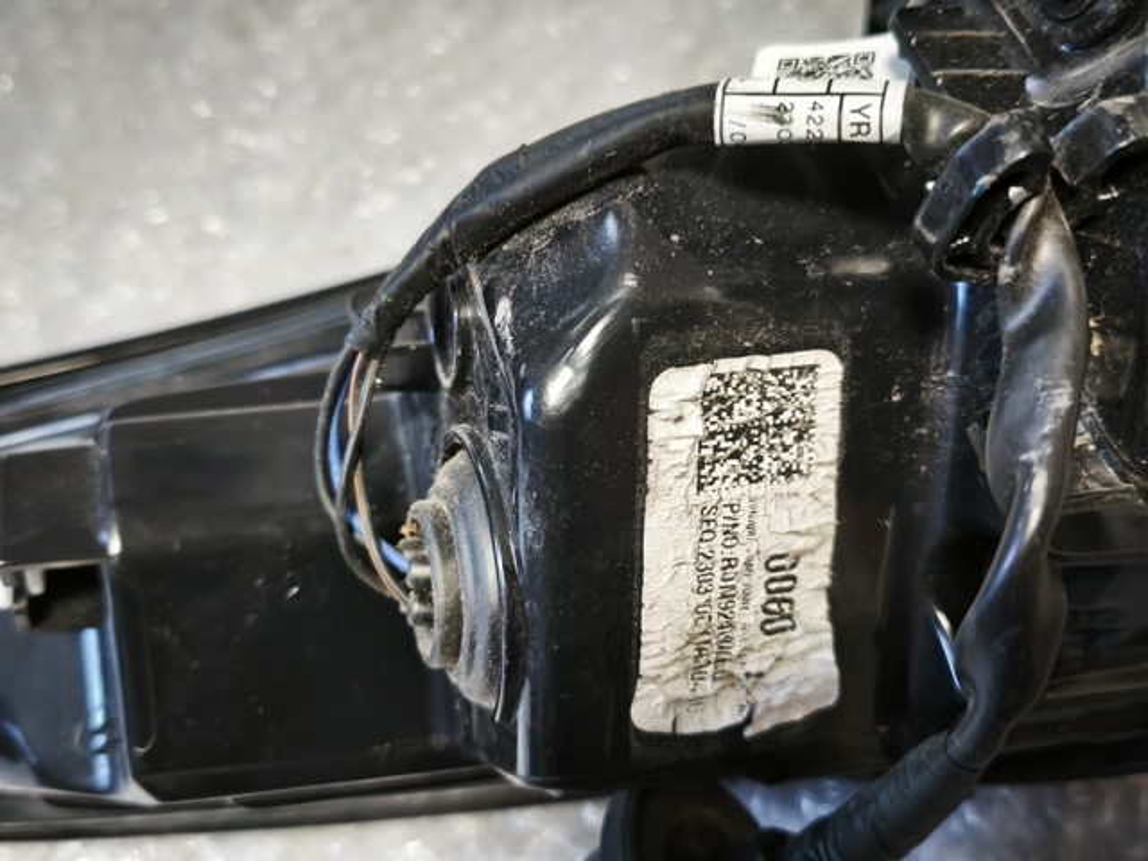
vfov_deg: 40.7
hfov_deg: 52.6
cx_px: 574
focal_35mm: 35
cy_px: 430
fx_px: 1161
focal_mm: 5.35
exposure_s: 1/33.3
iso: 640
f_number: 1.7
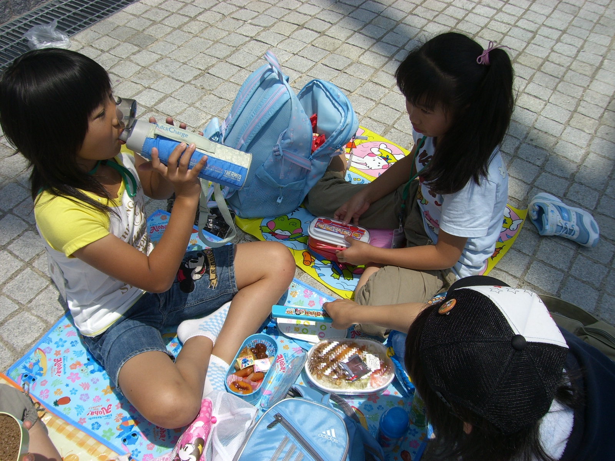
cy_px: 230
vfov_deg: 37.7
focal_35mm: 38
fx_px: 675
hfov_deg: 49.0
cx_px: 308
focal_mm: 6.2
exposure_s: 1/800
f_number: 4.3
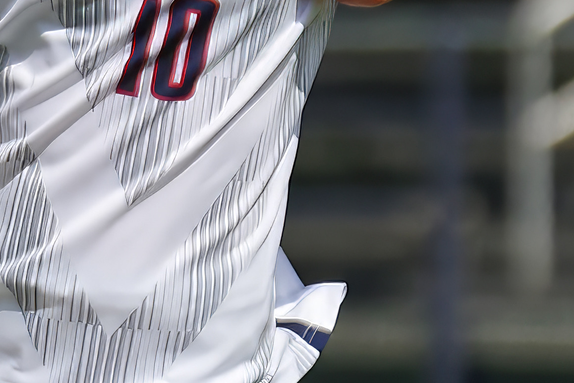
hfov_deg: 1.6
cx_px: 7
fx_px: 21061
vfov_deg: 1.0
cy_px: 313
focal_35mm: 1321
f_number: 2.8
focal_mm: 160
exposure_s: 1/8000
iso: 320
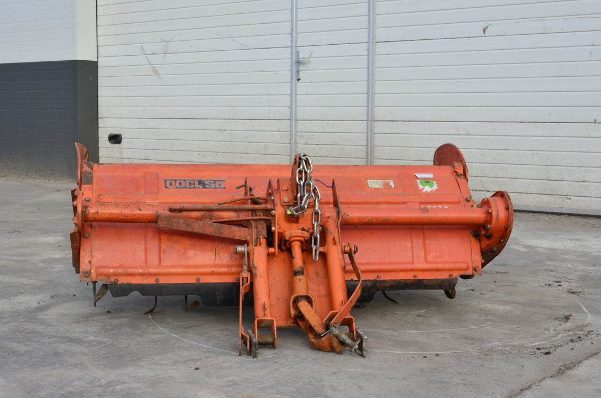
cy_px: 202
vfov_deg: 25.4
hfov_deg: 37.6
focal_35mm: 53
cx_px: 301
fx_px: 883
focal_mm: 30
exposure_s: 1/160
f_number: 10
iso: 125
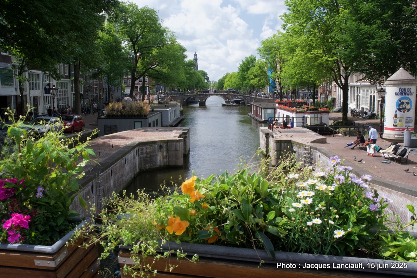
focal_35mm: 36
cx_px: 208
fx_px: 417
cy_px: 139
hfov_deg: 53.1
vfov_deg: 36.9
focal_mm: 24
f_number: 16
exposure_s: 1/100
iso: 1000
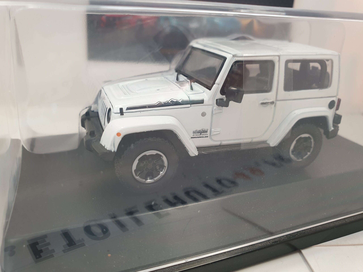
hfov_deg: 67.3
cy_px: 136
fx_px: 273
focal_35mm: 26
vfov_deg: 53.1
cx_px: 182
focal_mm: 4.3
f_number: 2.4
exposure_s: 1/50
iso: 64
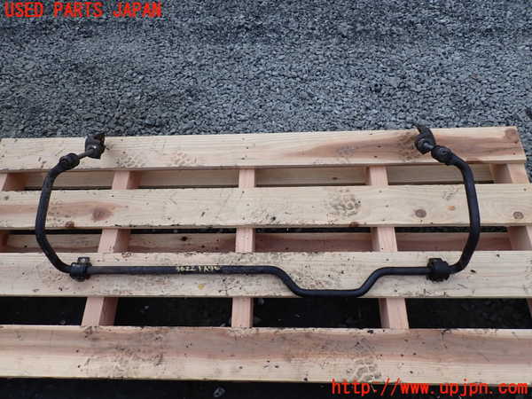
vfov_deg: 54.9
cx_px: 266
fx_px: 384
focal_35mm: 25
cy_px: 200
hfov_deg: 69.4
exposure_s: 1/640
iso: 100
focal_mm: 4.5
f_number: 2.8
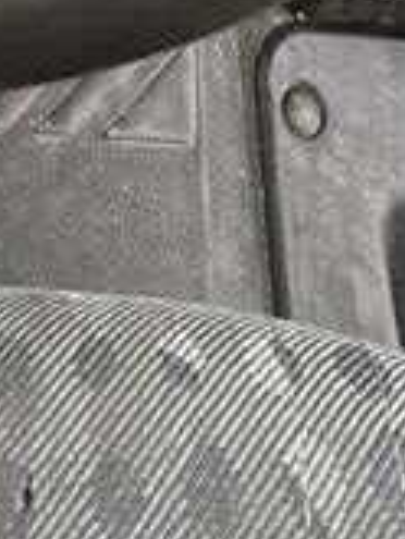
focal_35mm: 76
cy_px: -859
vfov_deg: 13.8
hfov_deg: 19.0
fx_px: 1184
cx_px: 29
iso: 160
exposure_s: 1/99
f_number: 2.2
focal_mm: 2.22
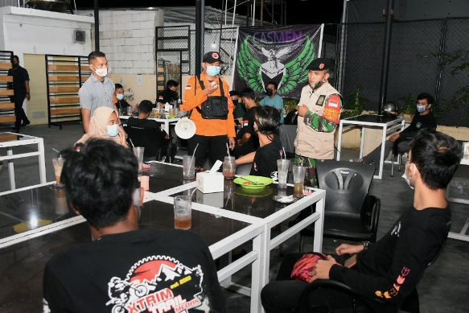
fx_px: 450
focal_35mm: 34
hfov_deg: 55.1
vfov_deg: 38.4
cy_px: 156
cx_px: 234
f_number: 5
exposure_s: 1/100
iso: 2000
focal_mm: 23
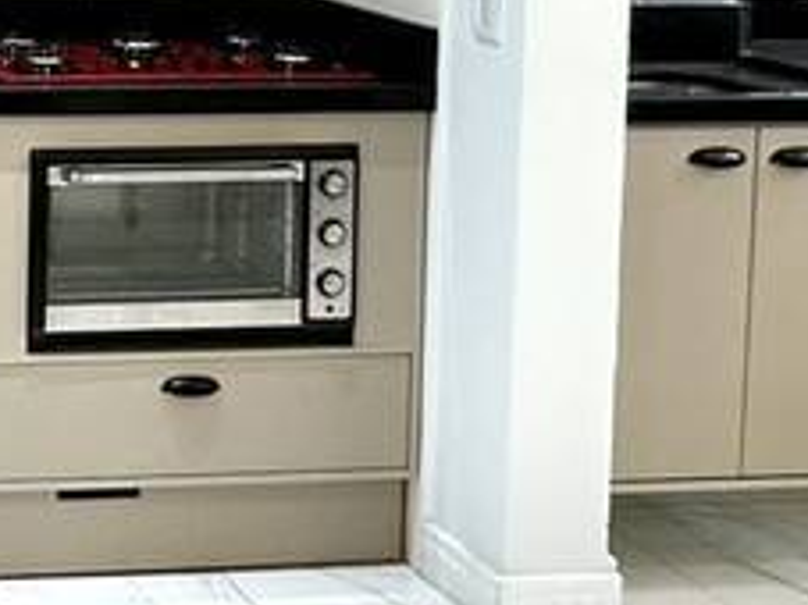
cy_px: -89
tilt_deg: -4.8
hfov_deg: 19.5
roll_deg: -0.8
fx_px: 2076
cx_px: -360
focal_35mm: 89
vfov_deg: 16.0
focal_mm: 2.22
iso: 200
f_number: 2.2
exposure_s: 1/120
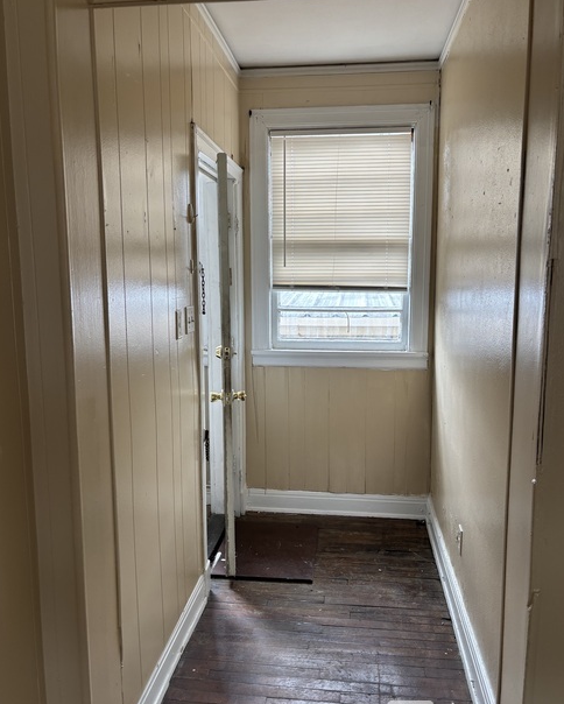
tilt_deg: -5.8
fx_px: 584
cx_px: 284
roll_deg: -0.2
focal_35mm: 28
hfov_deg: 51.6
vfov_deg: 62.2
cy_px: 358
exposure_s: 1/121
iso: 64
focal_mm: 5.96
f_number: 1.6
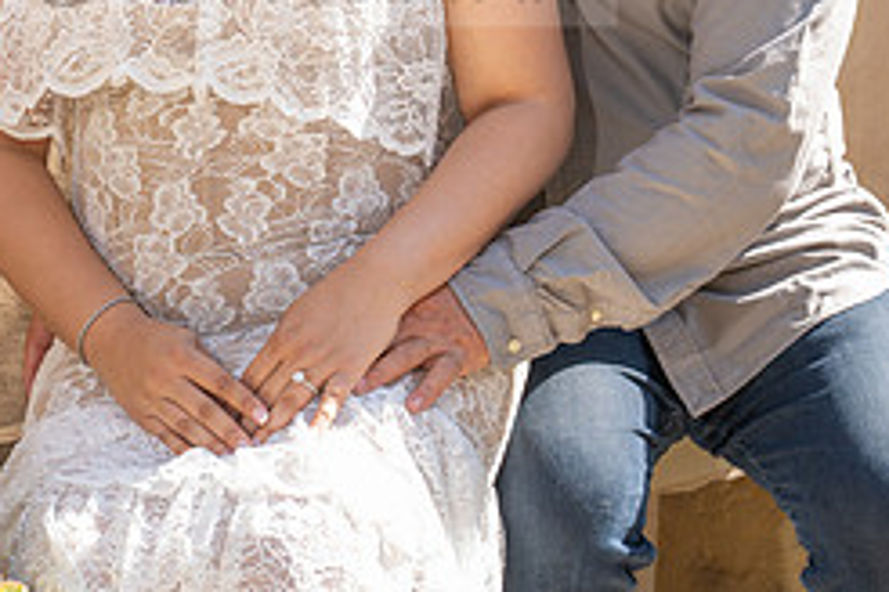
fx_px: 3259
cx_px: 311
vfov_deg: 10.3
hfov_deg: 15.5
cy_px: -60
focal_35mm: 132
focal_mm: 56
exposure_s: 1/200
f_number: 5.6
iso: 200
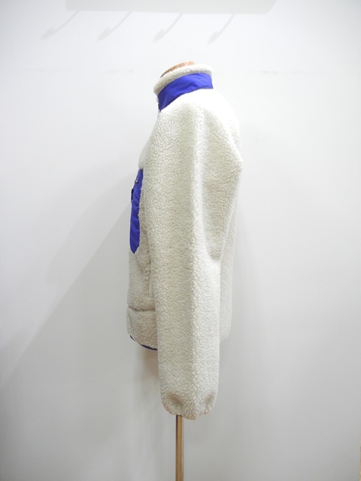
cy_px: 240
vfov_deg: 60.0
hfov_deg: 46.8
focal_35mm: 30
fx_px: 417
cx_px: 180
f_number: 3.5
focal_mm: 5.4
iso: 400
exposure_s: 1/32.1
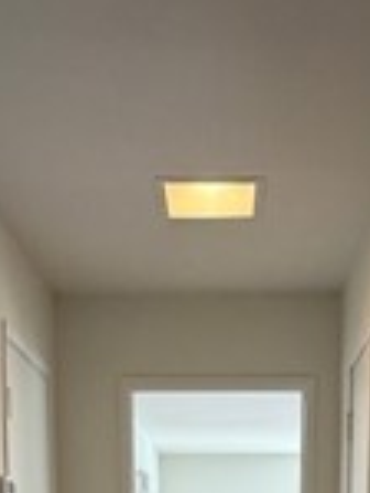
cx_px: 202
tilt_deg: -7.5
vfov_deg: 26.2
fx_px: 854
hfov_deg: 24.4
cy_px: 678
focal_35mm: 60
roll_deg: -0.4
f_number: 2.2
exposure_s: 1/120
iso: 250
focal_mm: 2.22
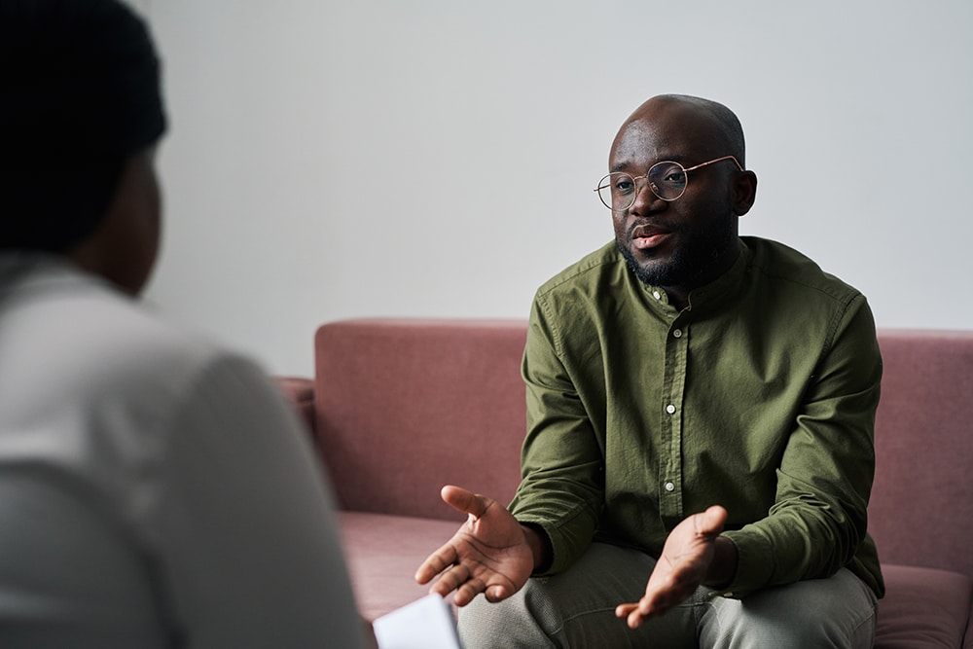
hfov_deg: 39.6
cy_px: 324
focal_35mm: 50
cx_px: 486
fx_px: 1351
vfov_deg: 27.0
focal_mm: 50
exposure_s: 1/200
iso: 800
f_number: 2.8
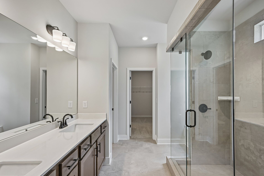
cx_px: 137
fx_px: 117
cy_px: 92
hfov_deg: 96.7
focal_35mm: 16
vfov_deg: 73.7
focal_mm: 15
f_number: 8
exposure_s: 1/20
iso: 100
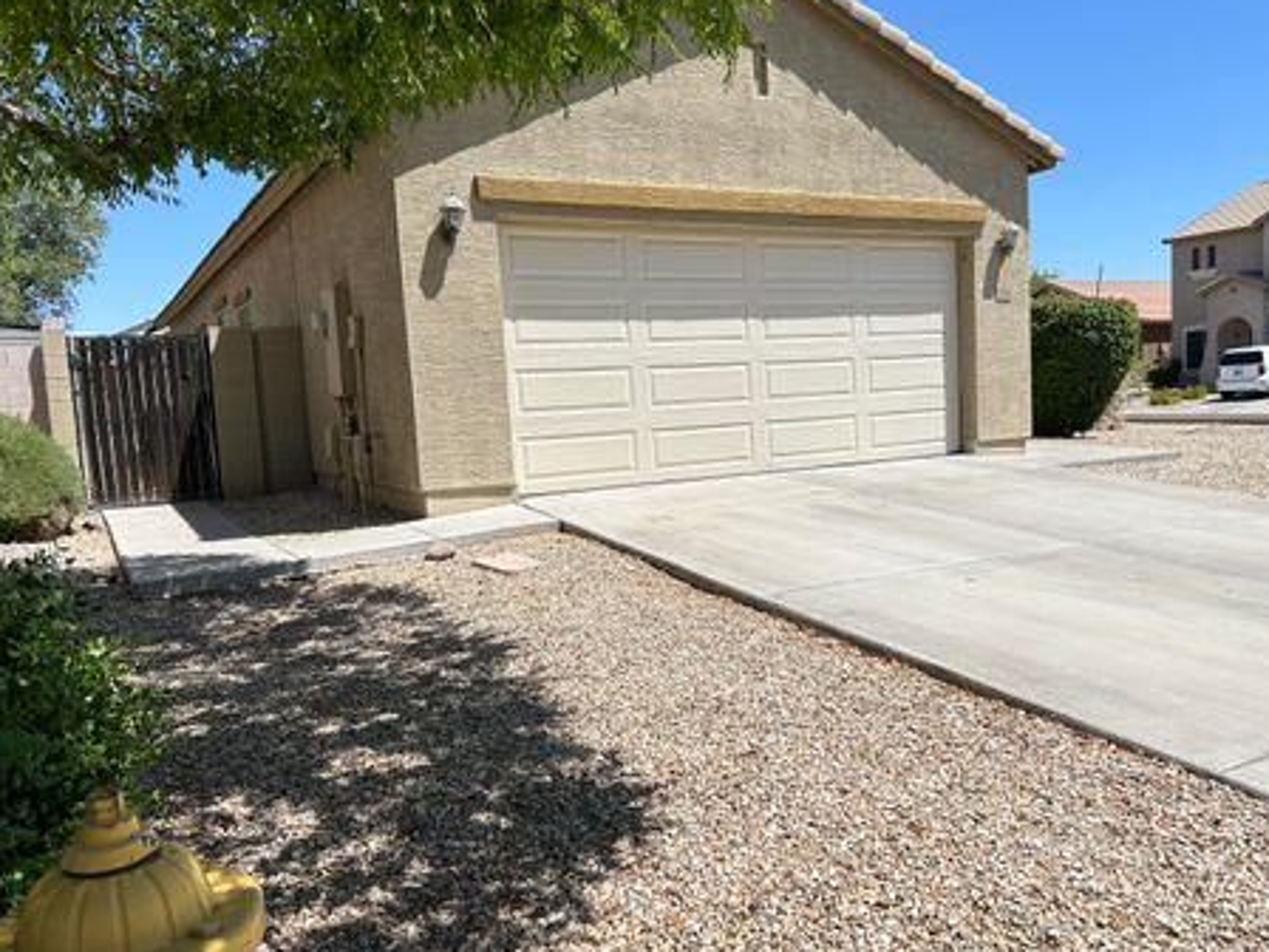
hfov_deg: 61.5
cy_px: 494
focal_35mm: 29
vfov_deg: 48.2
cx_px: 702
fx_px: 1063
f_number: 1.5
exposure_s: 1/4115
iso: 50
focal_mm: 5.7
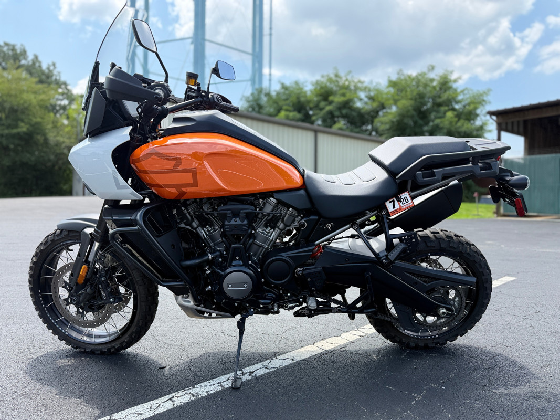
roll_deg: +0.1
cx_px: 280
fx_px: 388
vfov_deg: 56.8
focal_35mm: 24
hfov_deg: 71.6
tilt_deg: -0.4
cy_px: 210
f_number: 1.78
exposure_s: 1/2053
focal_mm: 6.76
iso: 100
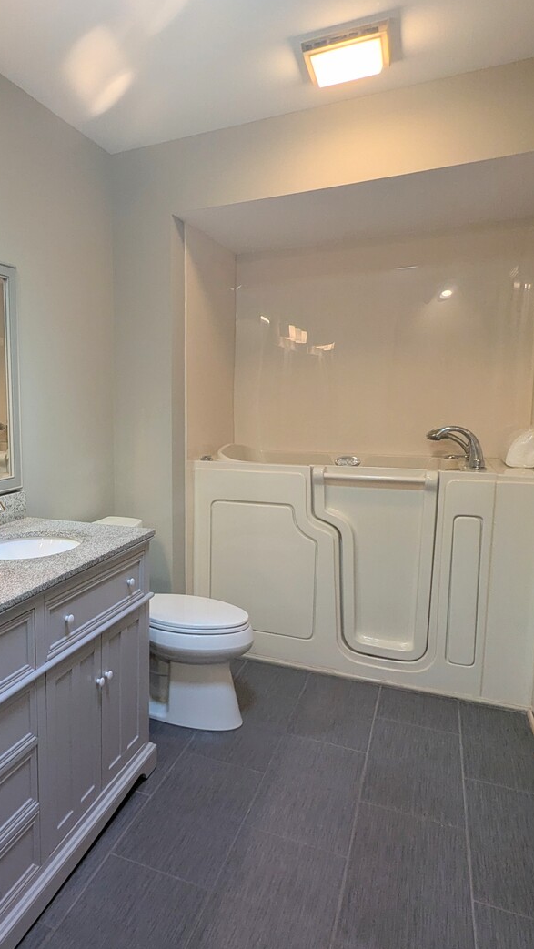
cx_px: 93
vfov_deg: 76.3
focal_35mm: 24
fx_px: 604
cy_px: 483
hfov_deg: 44.9
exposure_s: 1/40
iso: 71
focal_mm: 2.35
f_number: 2.2
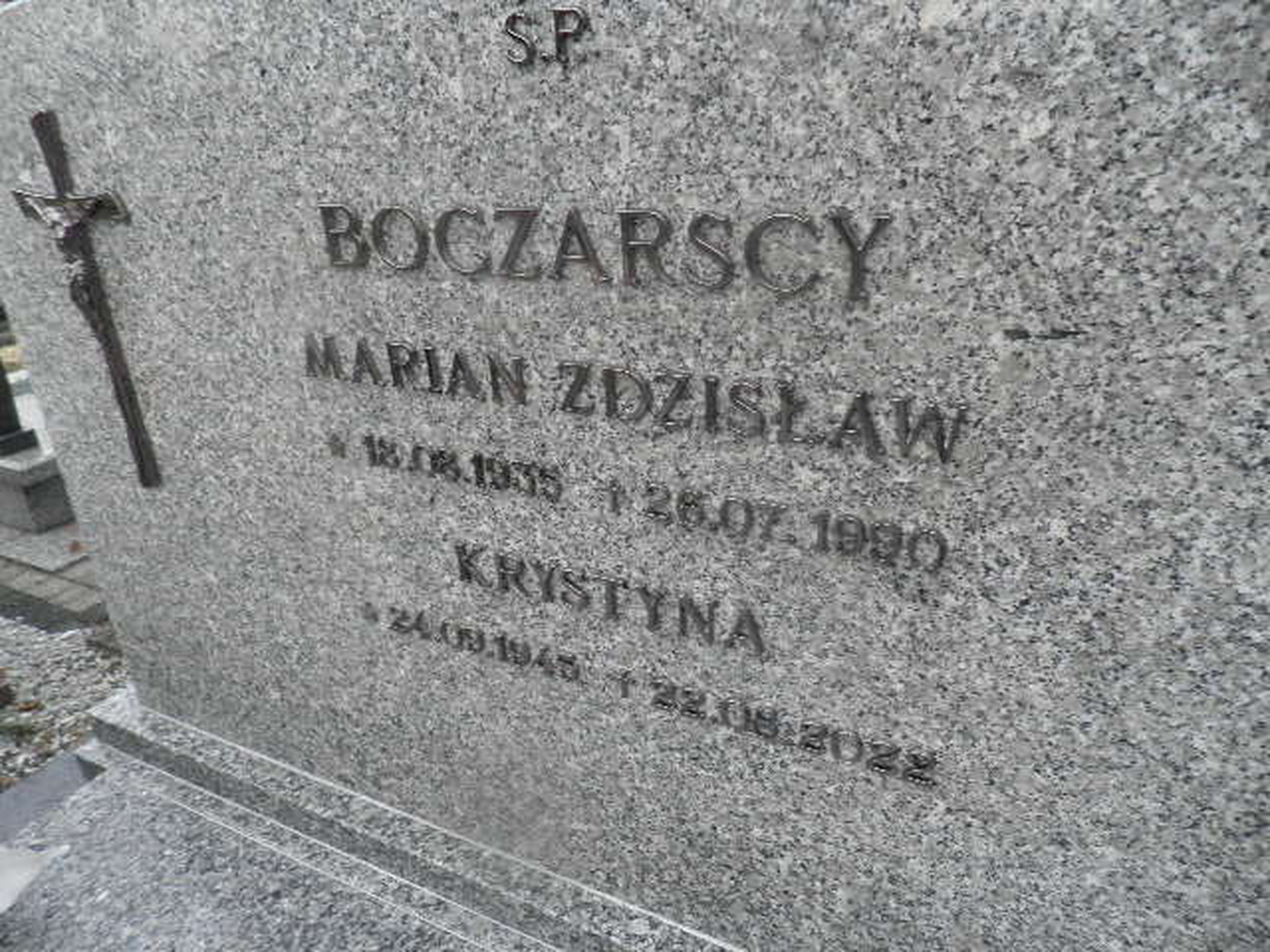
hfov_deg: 71.6
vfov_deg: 56.8
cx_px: 635
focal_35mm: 24
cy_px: 476
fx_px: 881
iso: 100
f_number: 3.3
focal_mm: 4.3
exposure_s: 1/40
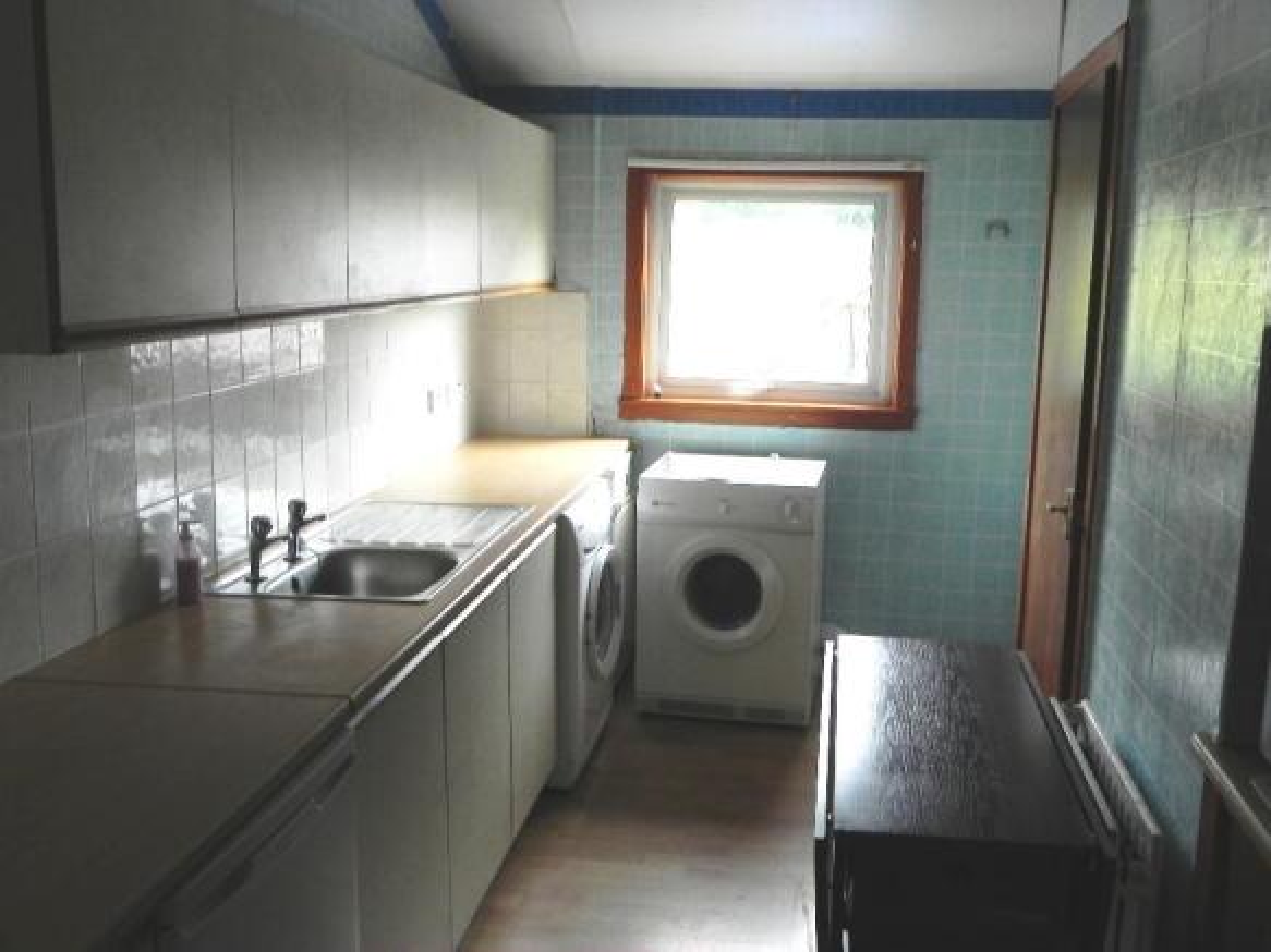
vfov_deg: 42.9
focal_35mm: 33
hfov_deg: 55.4
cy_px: 476
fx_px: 1211
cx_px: 636
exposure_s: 1/73.7
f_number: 3.5
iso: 160
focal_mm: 5.9
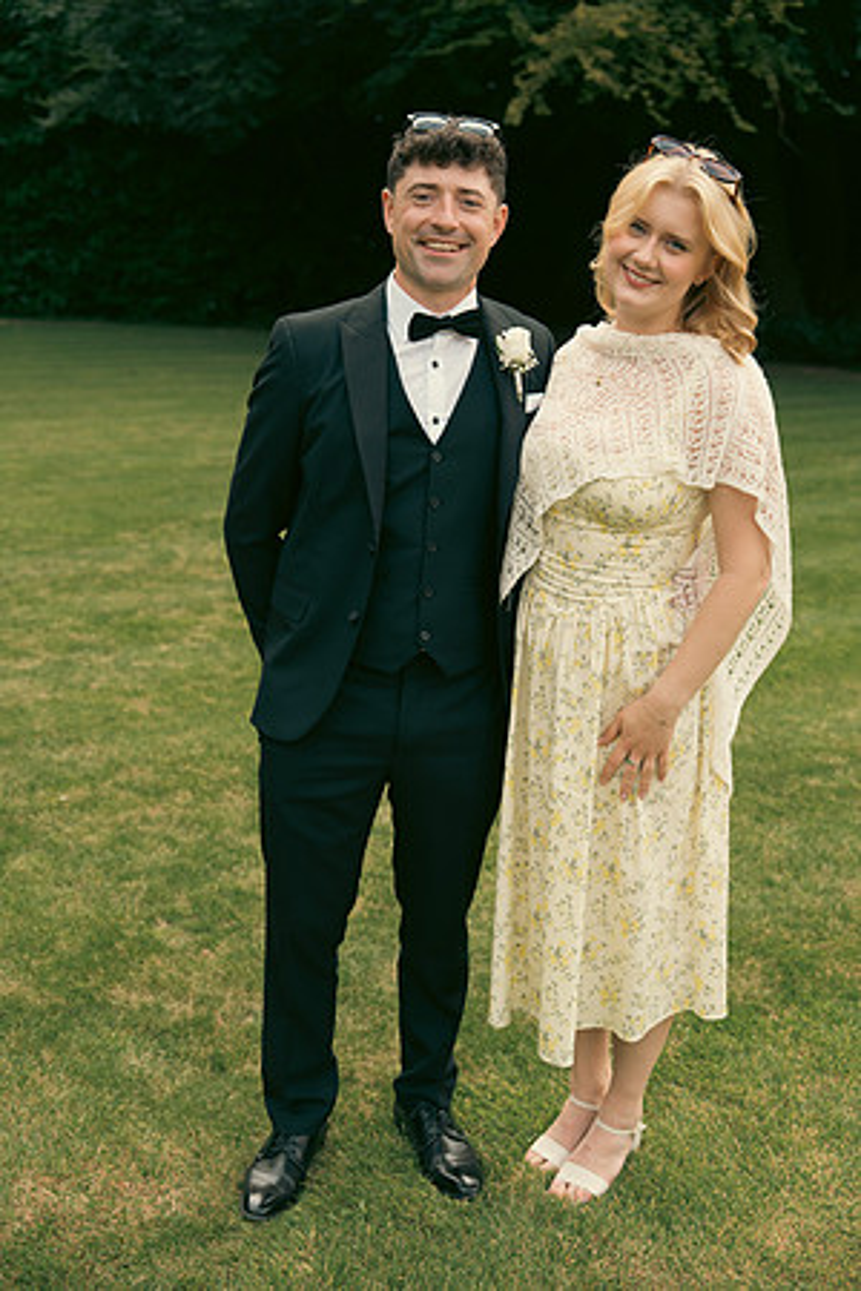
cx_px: 430
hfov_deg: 29.9
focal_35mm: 45
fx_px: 1614
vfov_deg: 43.6
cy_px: 646
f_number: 3.5
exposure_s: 1/320
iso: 125
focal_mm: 45
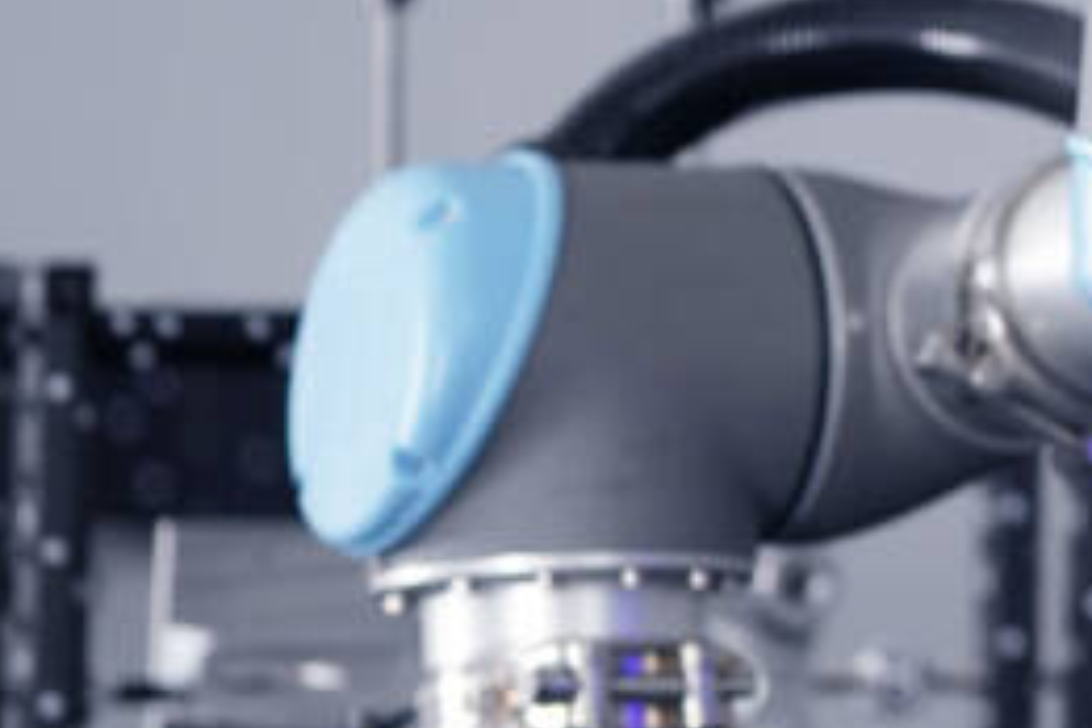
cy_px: -23
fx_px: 8341
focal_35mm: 275
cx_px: 2025
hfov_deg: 7.3
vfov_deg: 5.0
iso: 640
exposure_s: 1/80
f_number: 4
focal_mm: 70
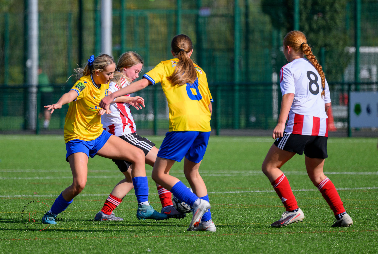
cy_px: 103
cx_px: 139
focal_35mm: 463
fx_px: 4869
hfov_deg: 4.4
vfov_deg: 3.0
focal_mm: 360
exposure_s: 1/2000
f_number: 5.6
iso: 400
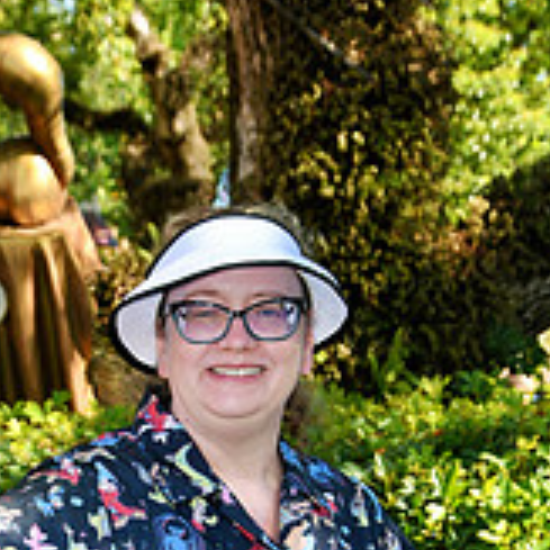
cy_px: 496
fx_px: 2535
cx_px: 138
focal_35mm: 141
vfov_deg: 12.3
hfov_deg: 12.3
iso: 100
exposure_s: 1/125
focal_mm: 40
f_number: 5.6
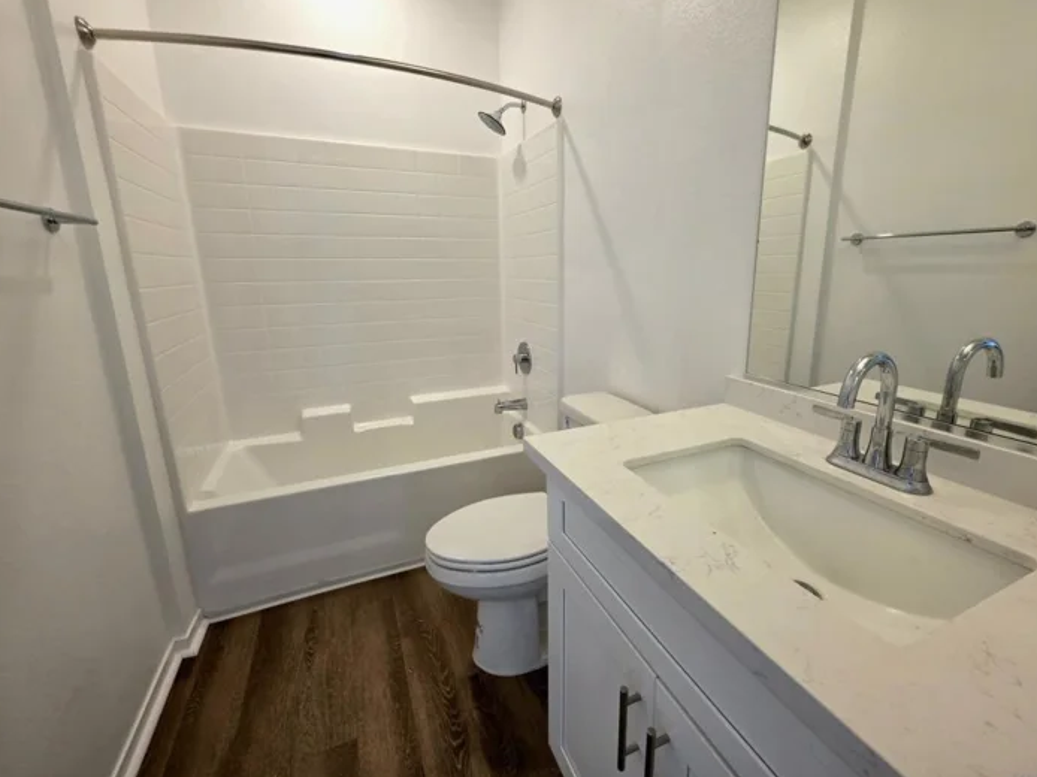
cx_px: 542
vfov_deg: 85.6
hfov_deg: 102.0
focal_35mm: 14
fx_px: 419
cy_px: 368
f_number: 1.9
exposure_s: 1/120
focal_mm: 2.2
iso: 125
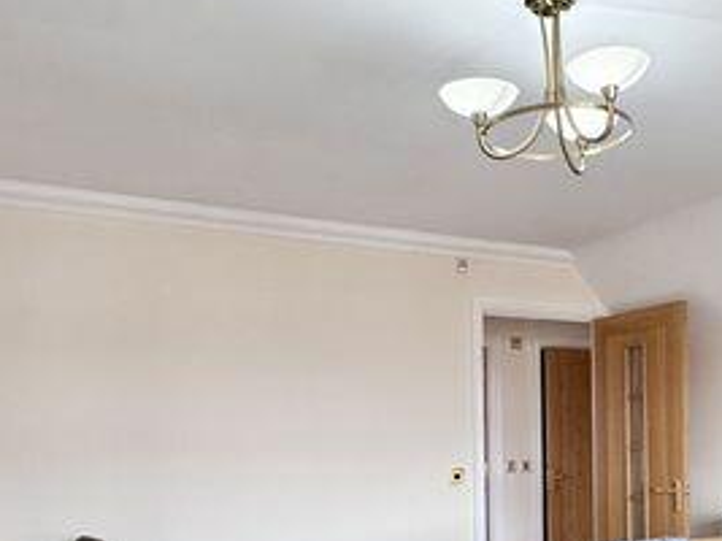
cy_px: 441
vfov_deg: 33.2
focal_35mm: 42
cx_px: 538
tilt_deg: +0.3
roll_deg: +1.5
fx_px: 876
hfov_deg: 43.4
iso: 160
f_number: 2.2
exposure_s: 1/99
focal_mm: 2.22
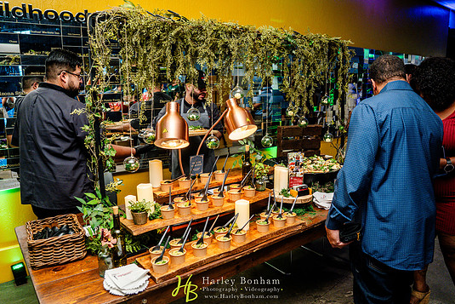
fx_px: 329
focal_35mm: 26
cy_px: 151
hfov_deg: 69.4
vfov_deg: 49.6
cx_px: 227
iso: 1600
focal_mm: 24
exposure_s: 1/200
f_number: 4
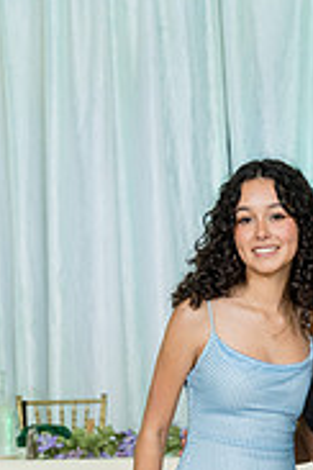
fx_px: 1330
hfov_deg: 13.3
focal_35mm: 102
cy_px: 532
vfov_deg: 19.1
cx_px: 298
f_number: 2.8
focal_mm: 41.4
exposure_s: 1/250
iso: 1600
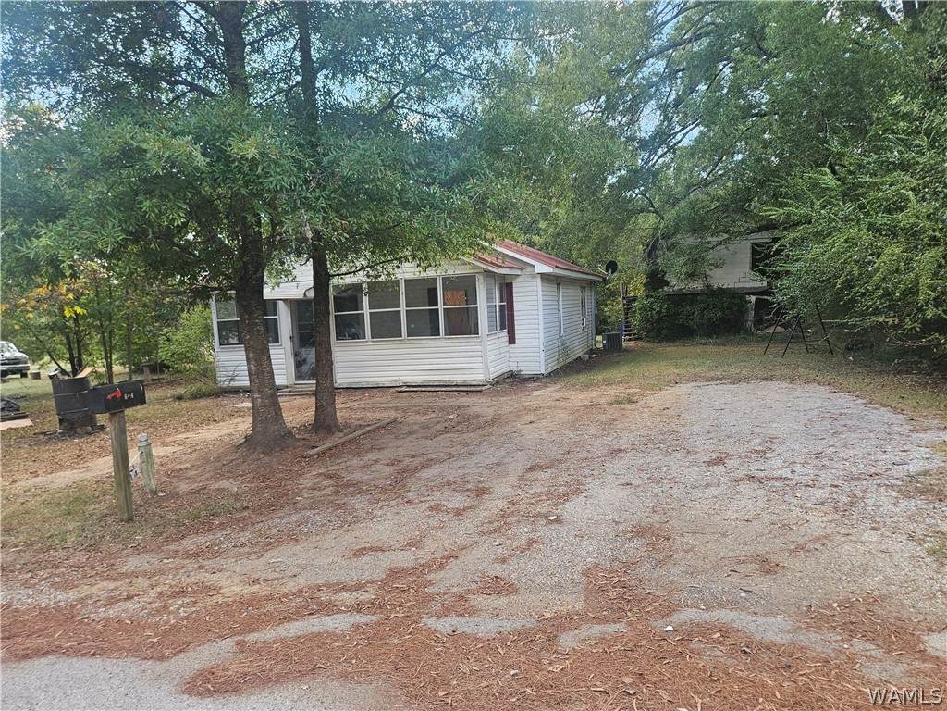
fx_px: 629
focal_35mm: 23
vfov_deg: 58.9
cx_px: 474
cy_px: 356
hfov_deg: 73.9
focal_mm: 5.4
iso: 40
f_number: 1.8
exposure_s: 1/180
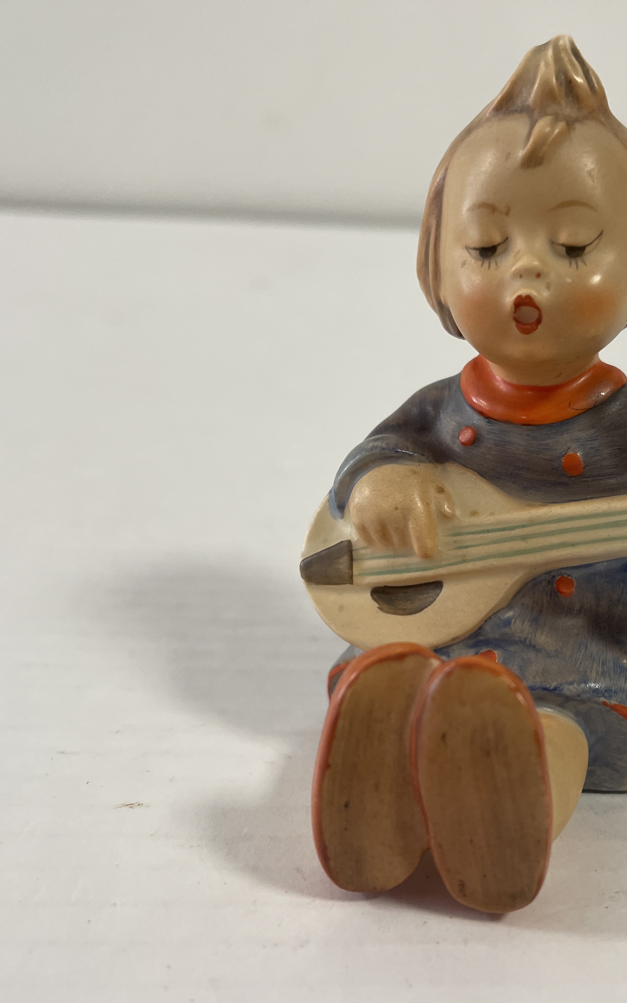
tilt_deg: -20.1
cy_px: 511
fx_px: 984
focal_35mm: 36
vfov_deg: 54.0
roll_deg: -3.7
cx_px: 474
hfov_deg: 34.6
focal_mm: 5.1
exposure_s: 1/102
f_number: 1.6
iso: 125
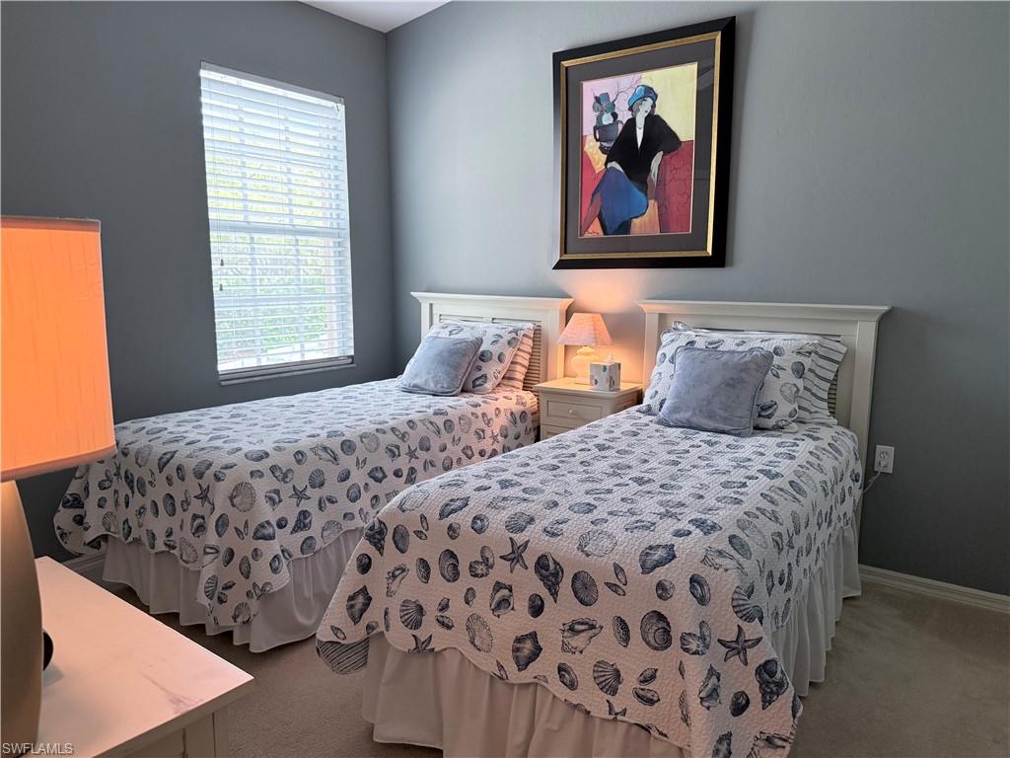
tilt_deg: -8.4
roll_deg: +0.1
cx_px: 505
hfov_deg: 71.6
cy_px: 379
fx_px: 700
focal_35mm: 24
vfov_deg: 56.8
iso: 200
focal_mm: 6.76
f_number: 1.78
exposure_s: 1/195
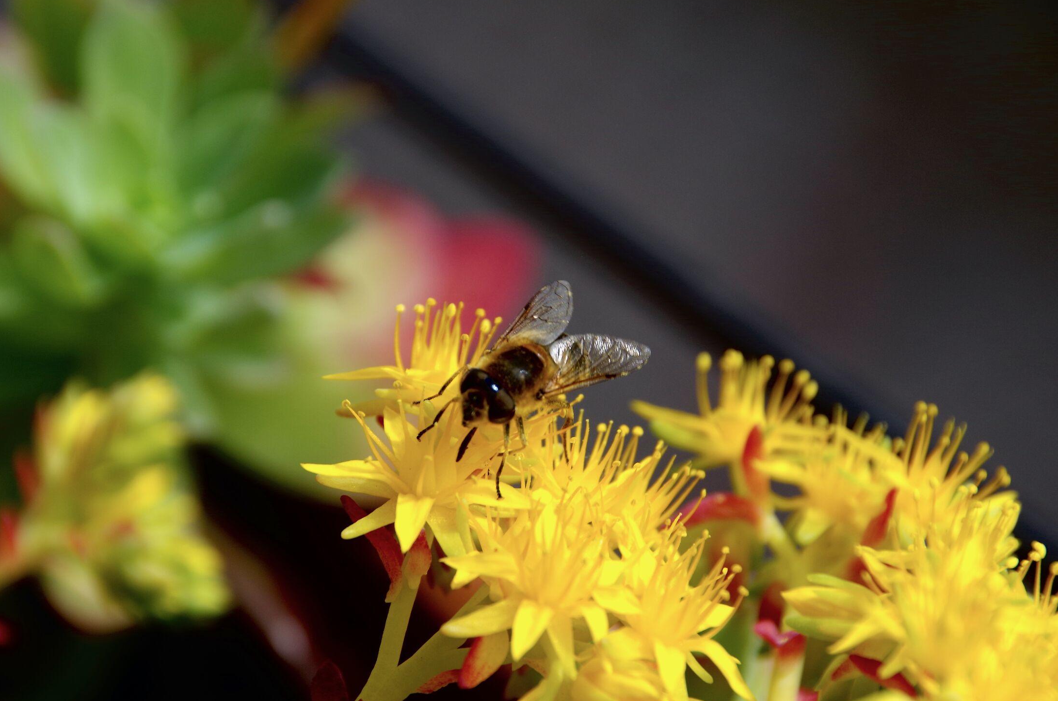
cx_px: 495
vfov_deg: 4.1
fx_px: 9678
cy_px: 363
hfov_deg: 6.3
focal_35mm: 330
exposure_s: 1/320
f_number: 8
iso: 200
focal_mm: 200
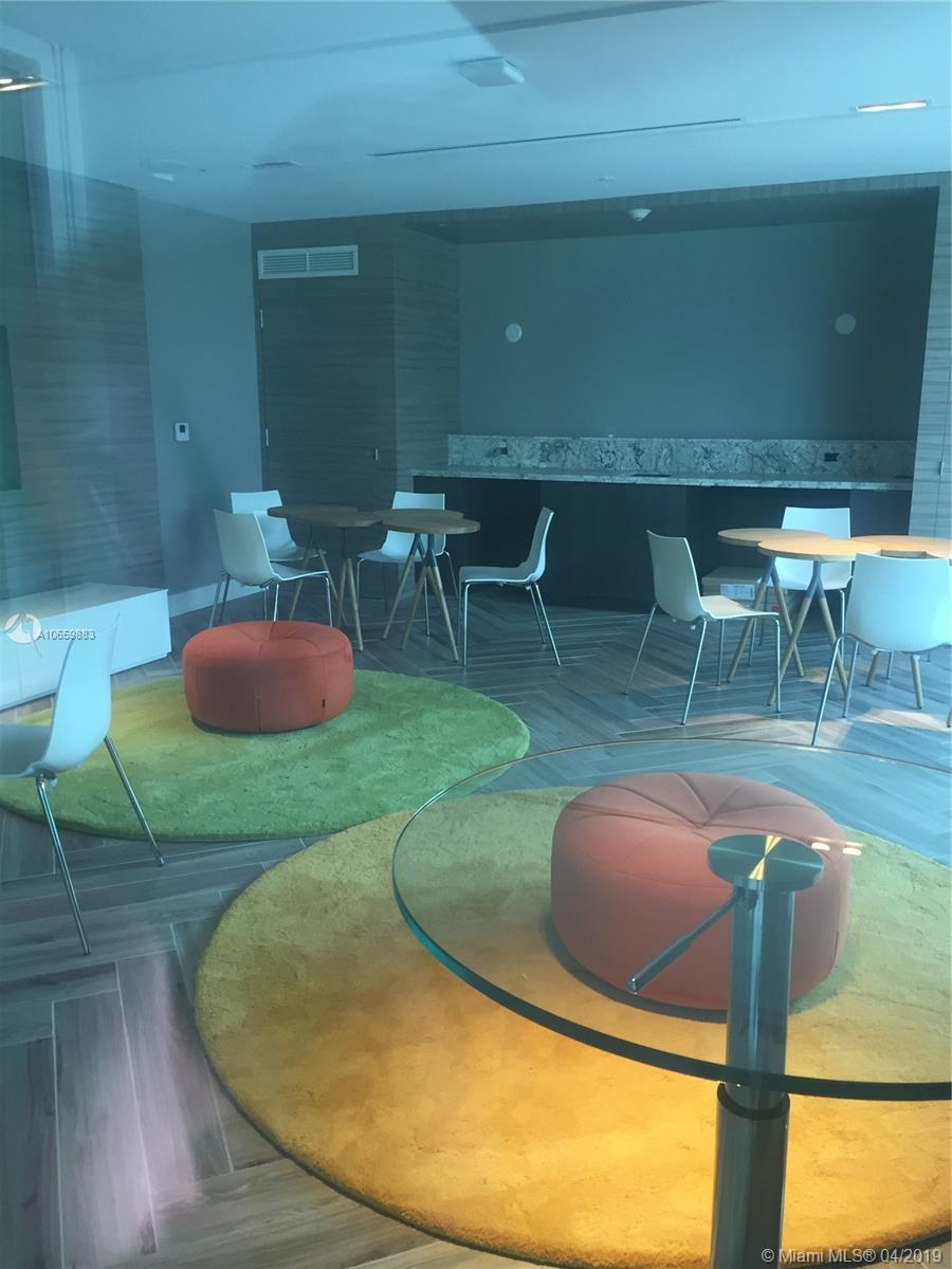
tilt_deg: -13.3
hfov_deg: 48.2
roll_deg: -0.1
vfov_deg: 61.7
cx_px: 476
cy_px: 634
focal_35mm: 29
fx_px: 1063
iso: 64
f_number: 2.2
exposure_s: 1/30
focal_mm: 4.15
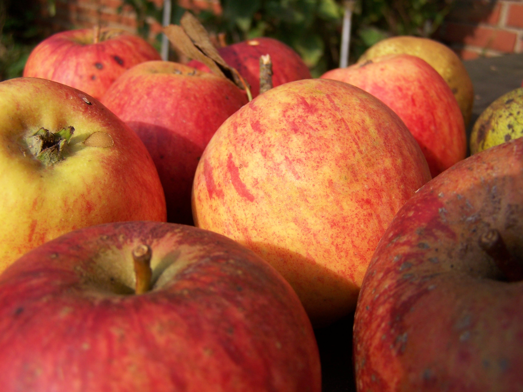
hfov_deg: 49.0
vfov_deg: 37.7
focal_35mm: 38
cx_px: 262
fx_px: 574
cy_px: 196
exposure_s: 1/1000
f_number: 2.8
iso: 80
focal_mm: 6.3
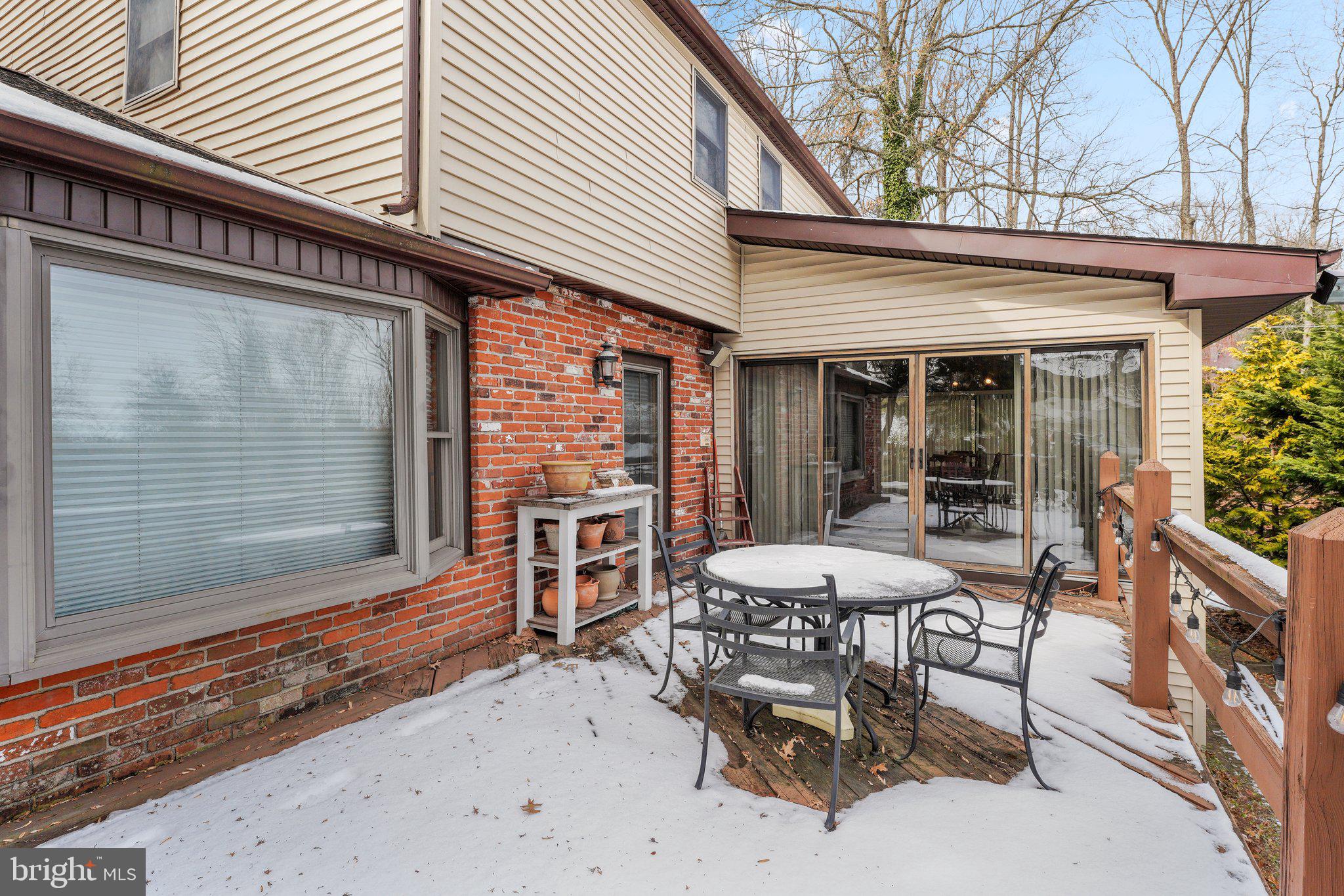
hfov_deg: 92.9
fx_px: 638
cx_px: 672
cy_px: 448
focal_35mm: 17
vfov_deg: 70.1
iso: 500
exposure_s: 1/400
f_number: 8
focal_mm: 17.1
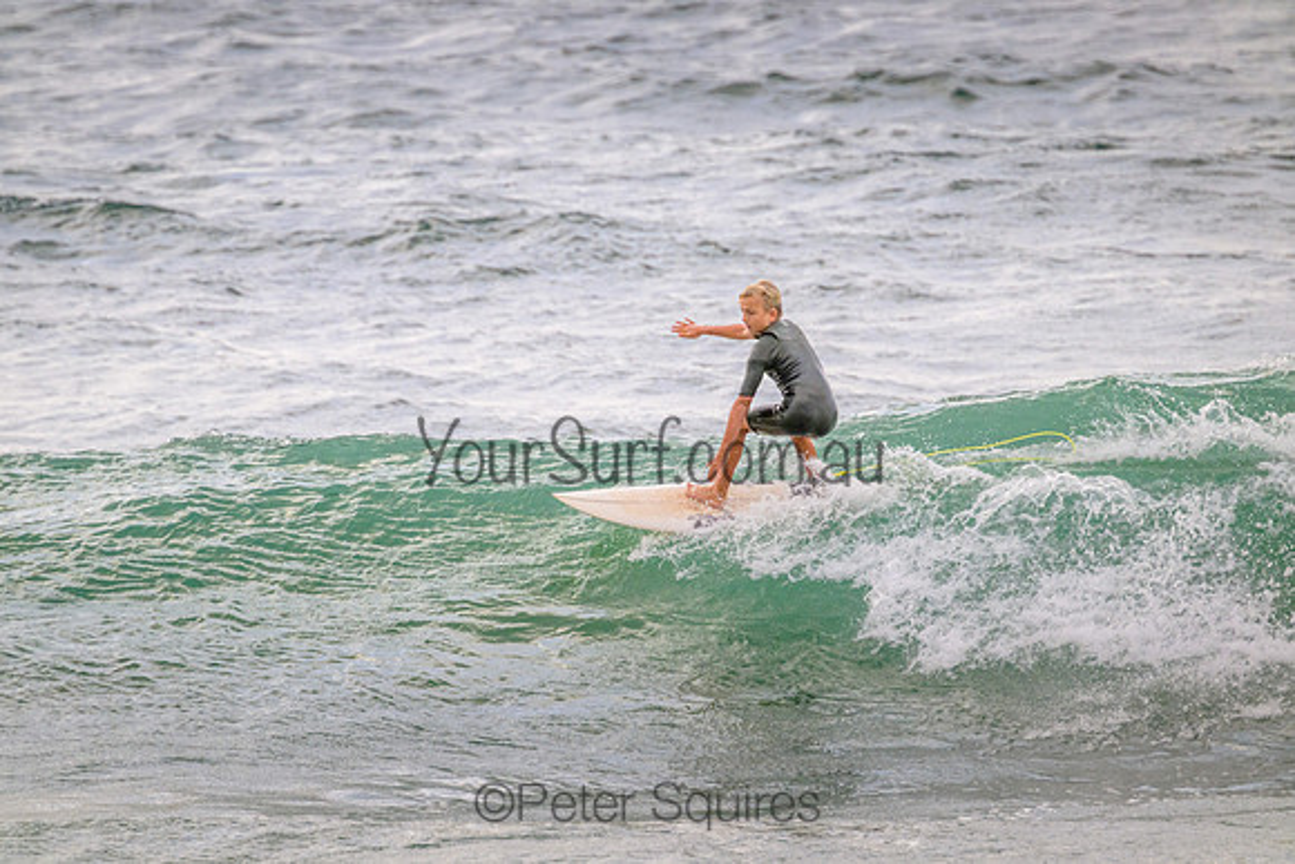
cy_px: 432
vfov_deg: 1.7
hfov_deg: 2.6
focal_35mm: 800
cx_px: 648
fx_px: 28783
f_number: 11
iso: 1600
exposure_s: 1/2000
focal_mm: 800
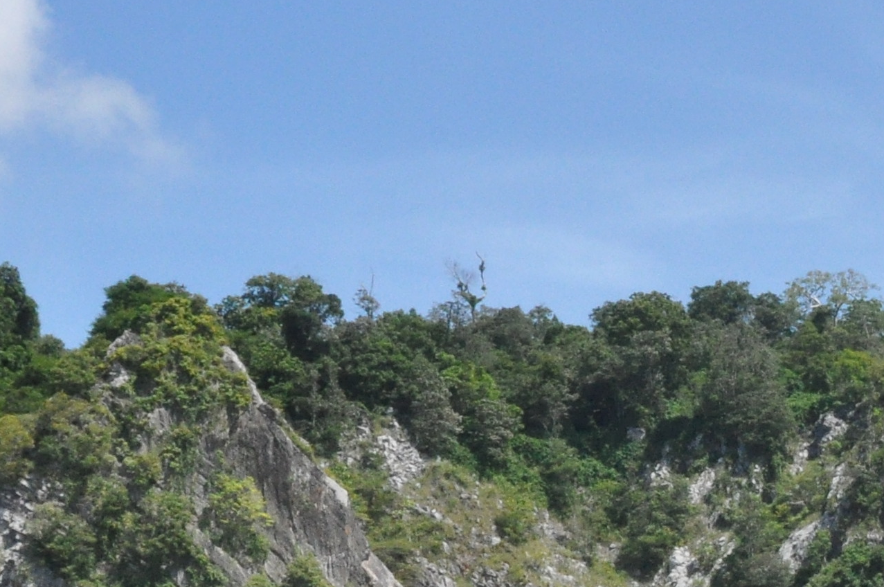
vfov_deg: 9.7
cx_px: 1184
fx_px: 3458
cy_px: 513
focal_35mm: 141
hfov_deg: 13.9
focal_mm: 28
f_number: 20
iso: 1600
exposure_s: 1/500
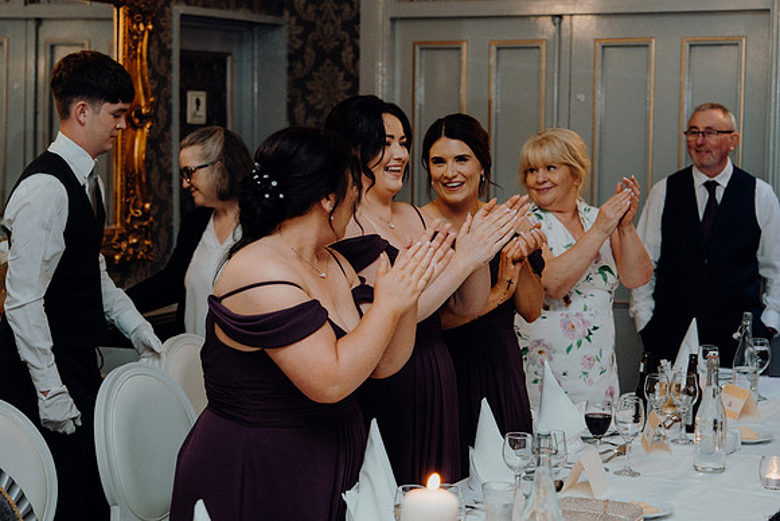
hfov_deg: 28.8
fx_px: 1517
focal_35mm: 70
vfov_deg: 19.5
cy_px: 260
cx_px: 390
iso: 2500
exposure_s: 1/160
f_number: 3.5
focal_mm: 70
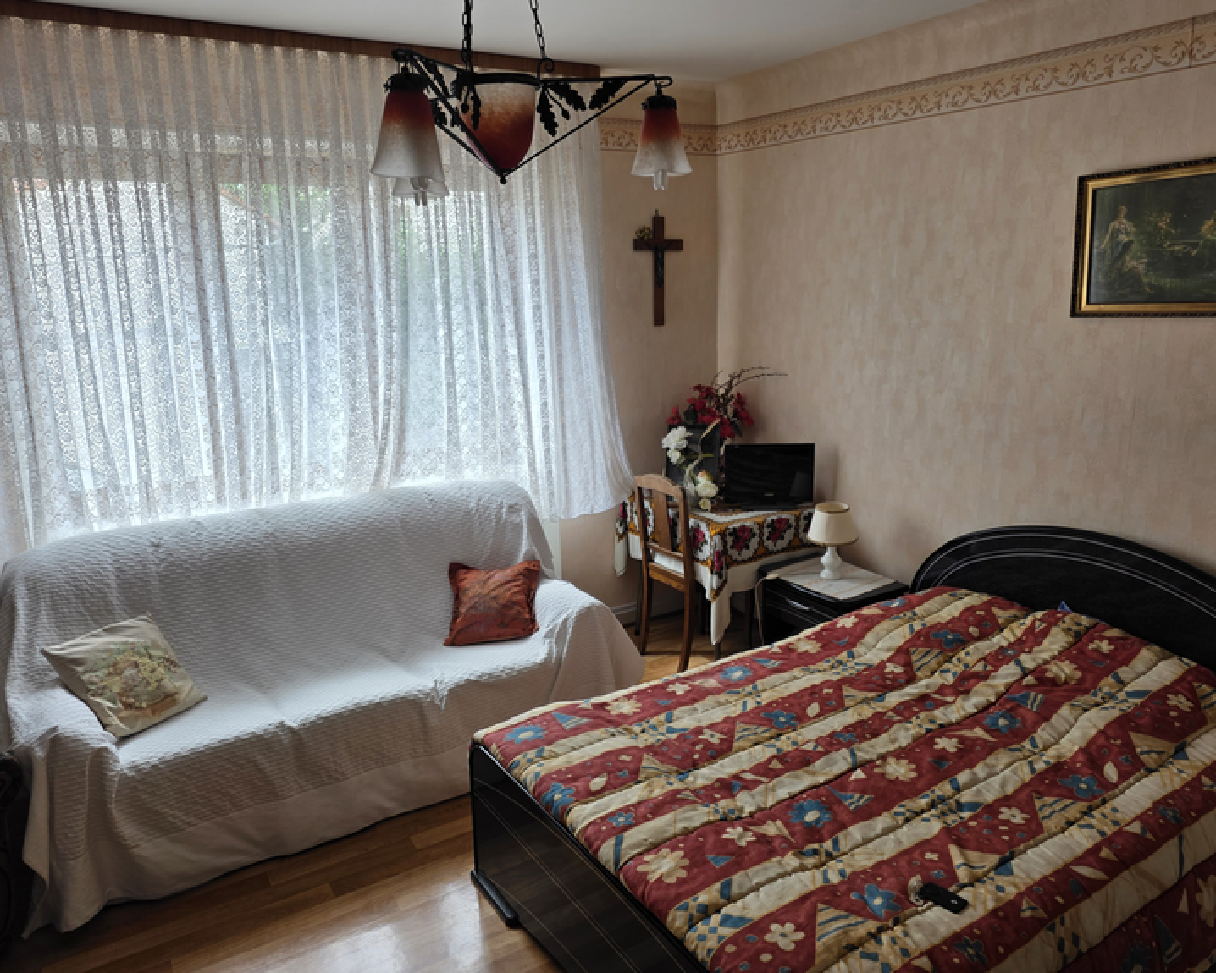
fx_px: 900
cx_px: 645
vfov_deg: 56.8
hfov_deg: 68.0
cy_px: 496
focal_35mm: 25
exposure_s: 1/180
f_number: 1.7
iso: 64
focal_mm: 6.25
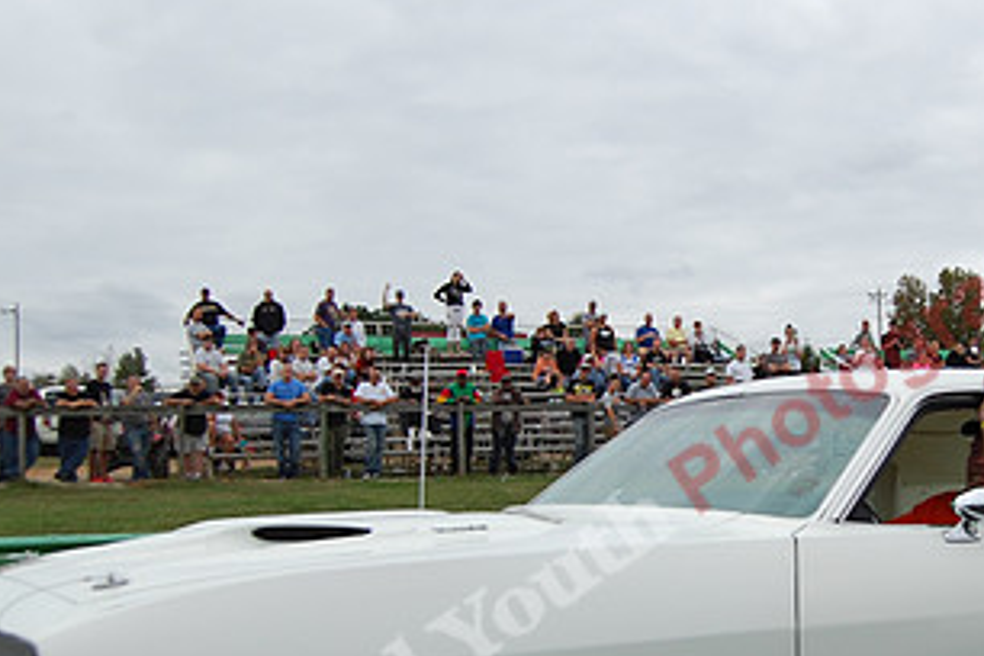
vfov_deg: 24.8
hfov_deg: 36.1
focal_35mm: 54
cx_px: 727
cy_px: 486
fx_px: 1474
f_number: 4.5
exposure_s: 1/1250
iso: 200
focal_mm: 19
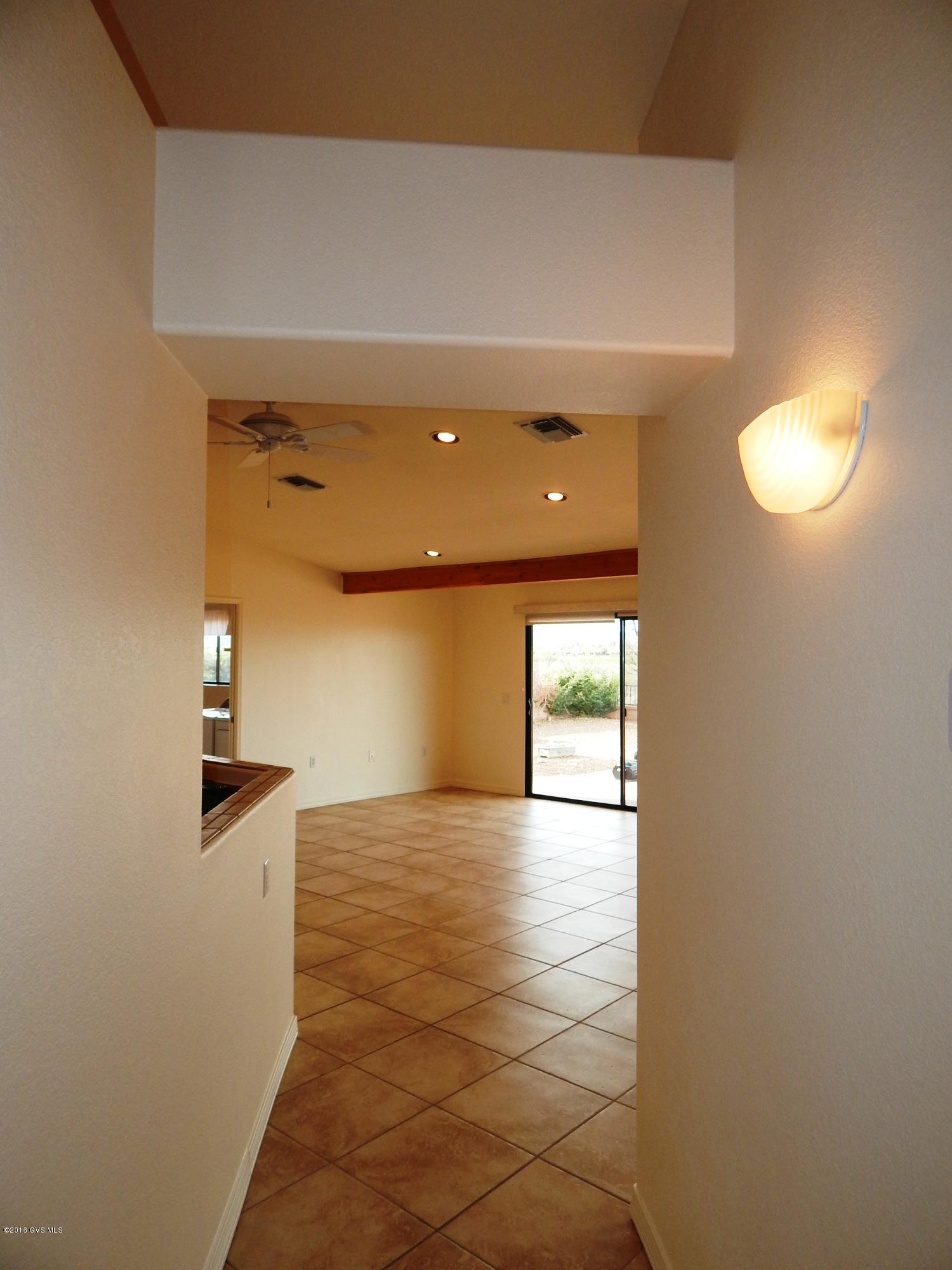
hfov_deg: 61.1
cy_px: 635
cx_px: 476
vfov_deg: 76.4
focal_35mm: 22
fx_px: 807
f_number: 3
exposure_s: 1/125
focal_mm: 4
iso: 125
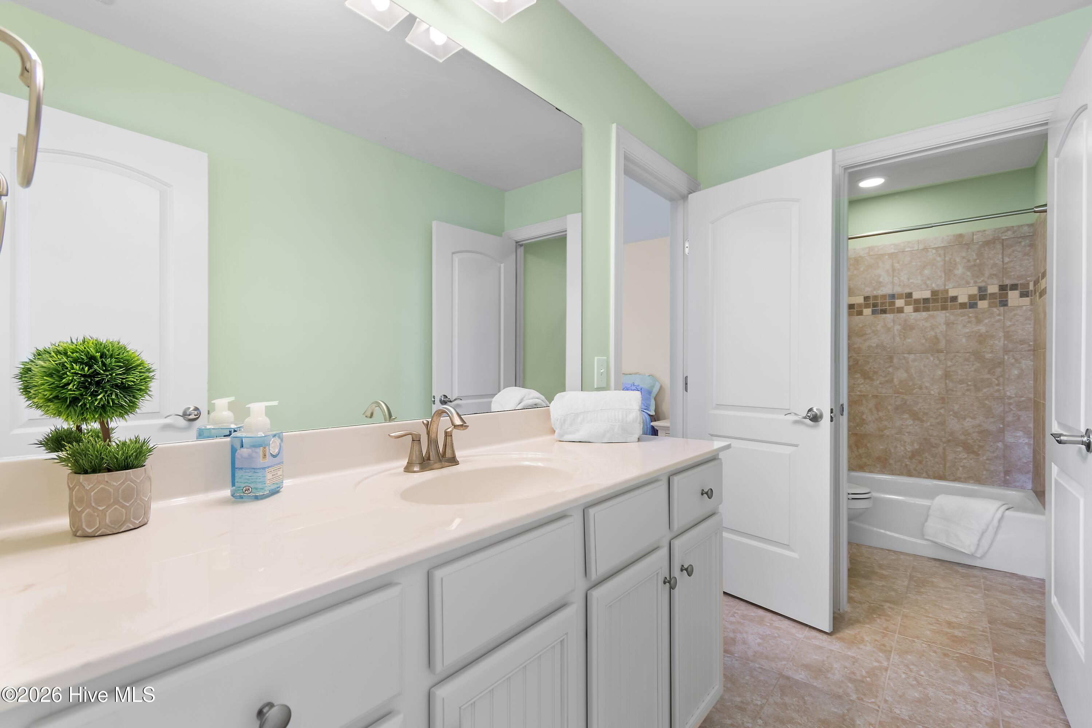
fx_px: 455
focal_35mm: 15
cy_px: 364
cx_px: 546
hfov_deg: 100.4
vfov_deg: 77.3
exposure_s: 1/4
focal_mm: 10
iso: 100
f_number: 4.5
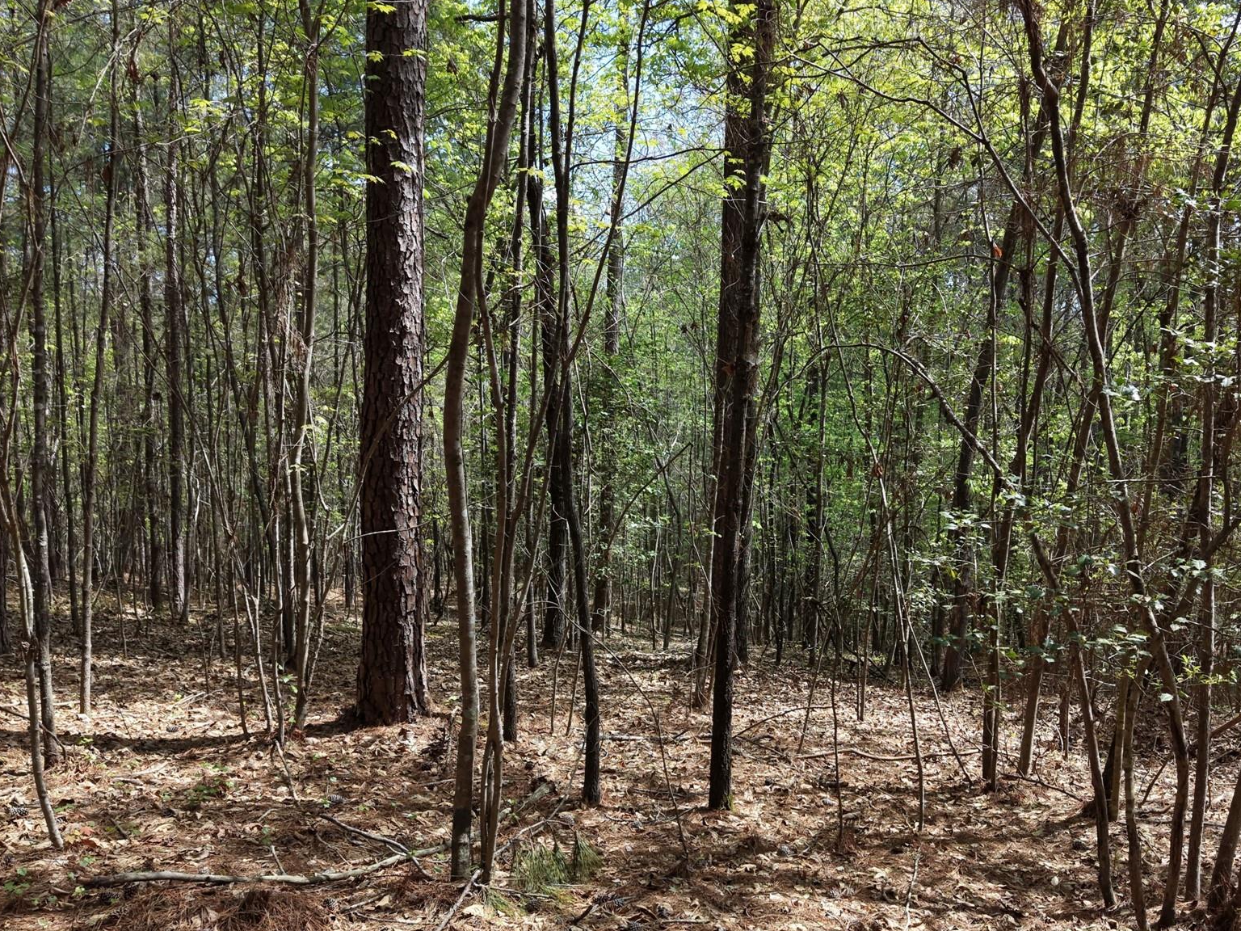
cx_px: 740
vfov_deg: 44.0
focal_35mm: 32
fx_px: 1147
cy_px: 550
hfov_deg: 56.4
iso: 170
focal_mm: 8.67
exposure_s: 1/200
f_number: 1.8
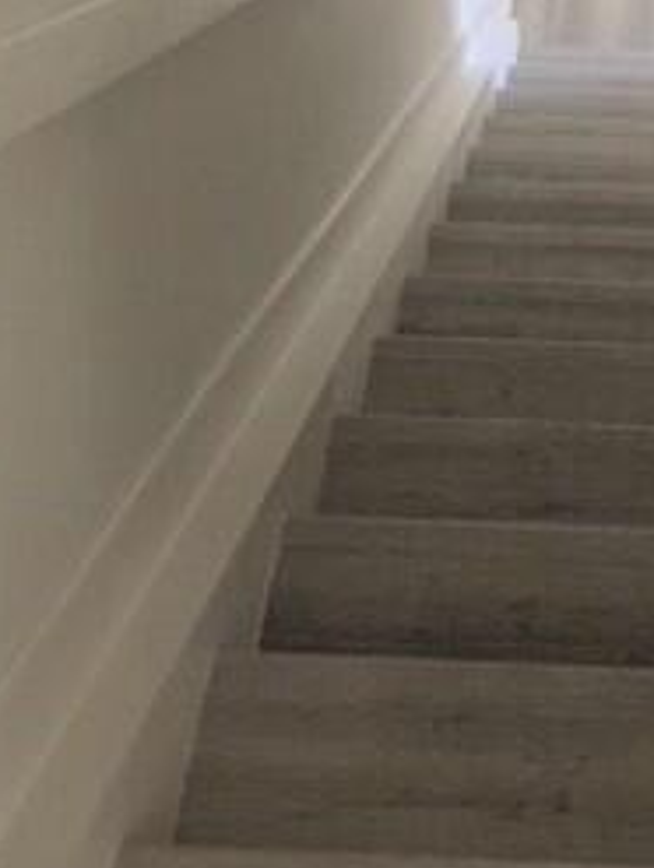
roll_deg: -2.9
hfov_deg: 19.0
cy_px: -32
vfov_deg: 24.6
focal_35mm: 75
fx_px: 1884
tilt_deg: -39.1
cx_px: 686
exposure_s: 1/15
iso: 160
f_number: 2.2
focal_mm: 4.15
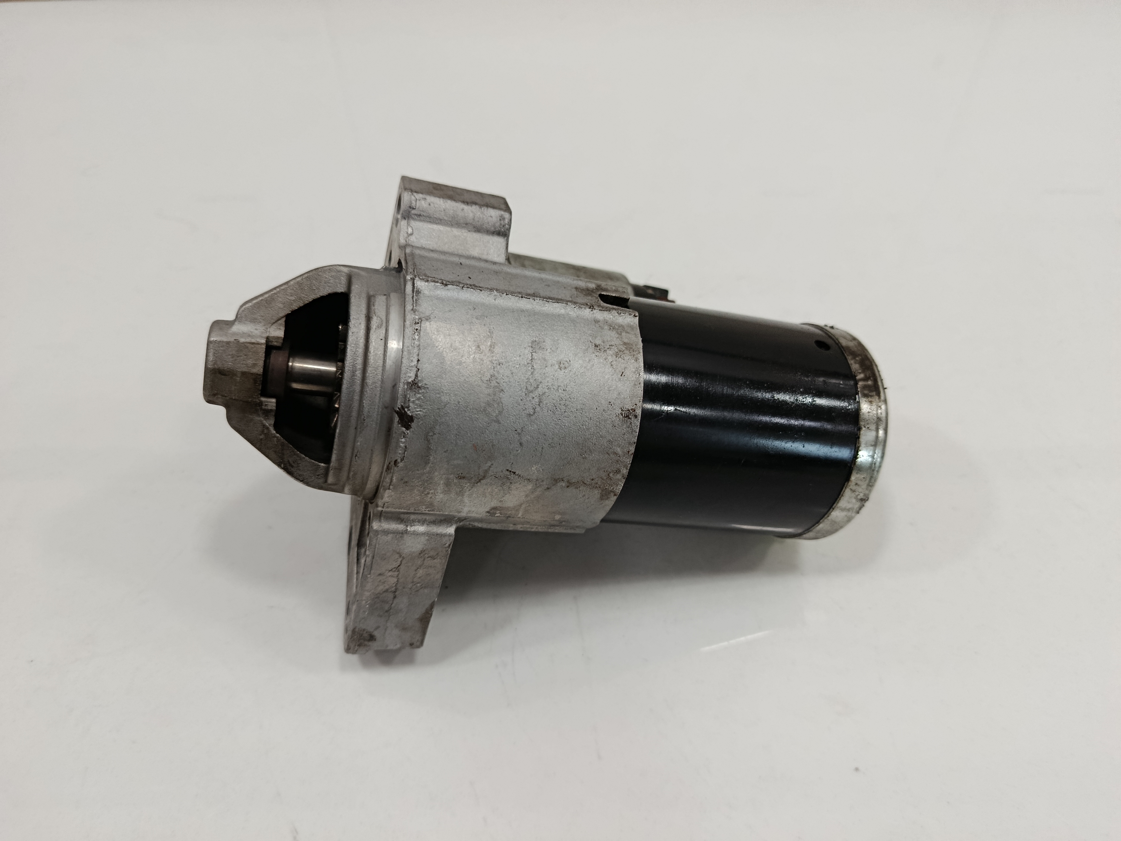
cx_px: 560
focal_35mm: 24
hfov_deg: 71.6
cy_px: 420
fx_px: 777
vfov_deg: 56.8
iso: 897
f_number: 1.7
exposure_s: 1/100
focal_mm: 5.24
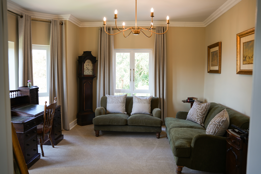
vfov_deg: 44.4
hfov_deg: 63.0
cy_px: 87
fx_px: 213
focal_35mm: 29
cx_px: 130
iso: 100
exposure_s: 1/40
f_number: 3.2
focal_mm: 29.4
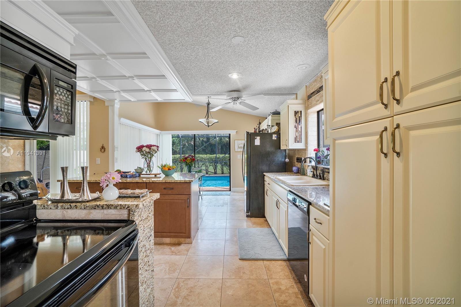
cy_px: 154
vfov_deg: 77.3
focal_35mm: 15
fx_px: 192
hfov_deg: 100.4
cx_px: 230
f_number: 11
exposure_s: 1/6
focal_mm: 10
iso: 160
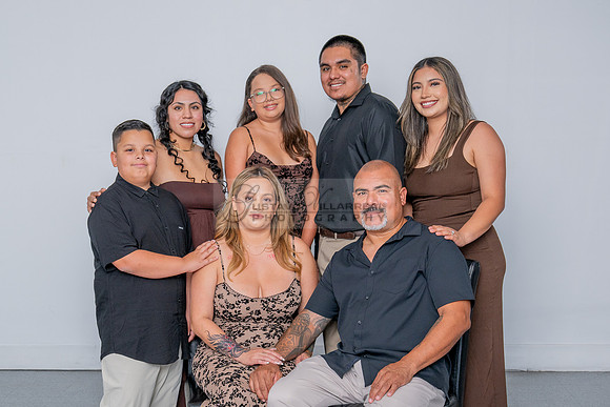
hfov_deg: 37.4
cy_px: 292
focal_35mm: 53
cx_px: 221
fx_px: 895
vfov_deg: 25.4
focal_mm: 33.5
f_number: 5.6
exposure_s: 1/125
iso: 320
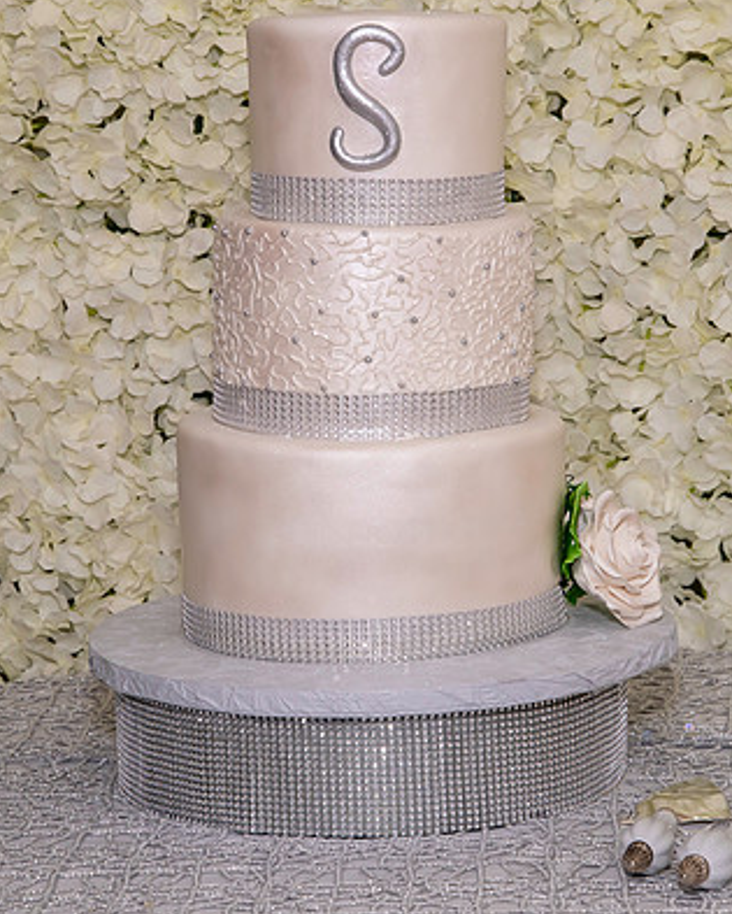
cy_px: 390
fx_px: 3327
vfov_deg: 15.6
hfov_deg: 12.6
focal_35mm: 123
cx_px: 296
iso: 400
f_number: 5.6
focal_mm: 50
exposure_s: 1/250
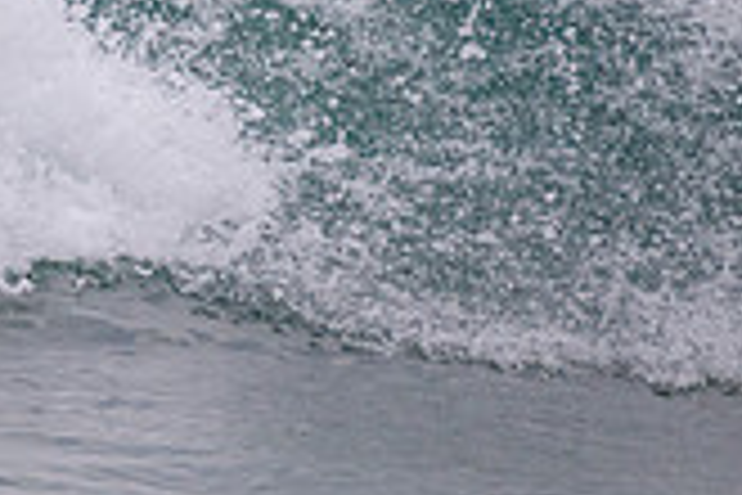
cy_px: -228
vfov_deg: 0.6
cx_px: -502
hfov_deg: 1.0
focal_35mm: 2161
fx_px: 44537
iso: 560
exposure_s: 1/800
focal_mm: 500
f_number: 5.6
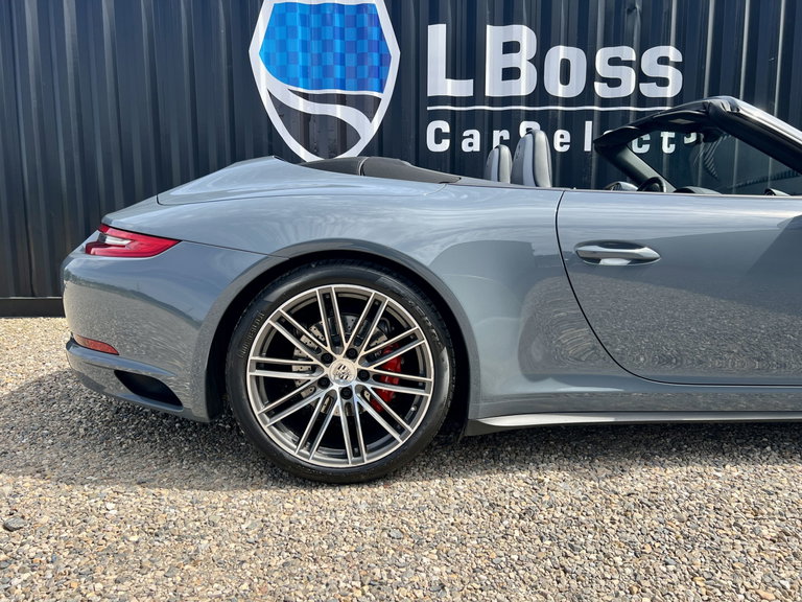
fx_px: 602
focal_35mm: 26
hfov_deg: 67.3
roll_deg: -0.6
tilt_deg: -8.3
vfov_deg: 53.1
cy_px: 301
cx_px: 401
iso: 50
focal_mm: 5.7
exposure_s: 1/1901
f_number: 1.5
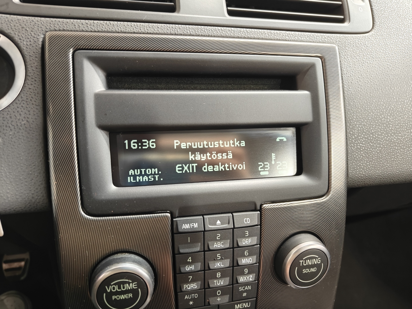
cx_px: 206
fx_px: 286
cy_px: 154
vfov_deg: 56.8
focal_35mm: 24
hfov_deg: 71.6
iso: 200
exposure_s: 1/26
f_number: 1.8
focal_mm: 5.59
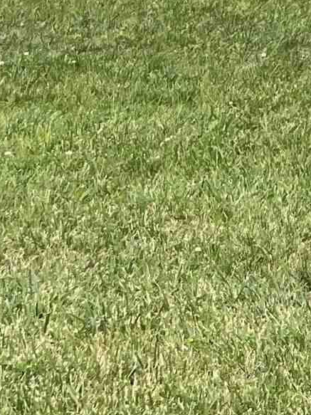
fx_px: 1642
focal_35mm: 137
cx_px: 848
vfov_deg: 13.4
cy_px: -241
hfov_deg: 9.2
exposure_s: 1/2299
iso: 50
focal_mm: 5.7
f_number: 1.5
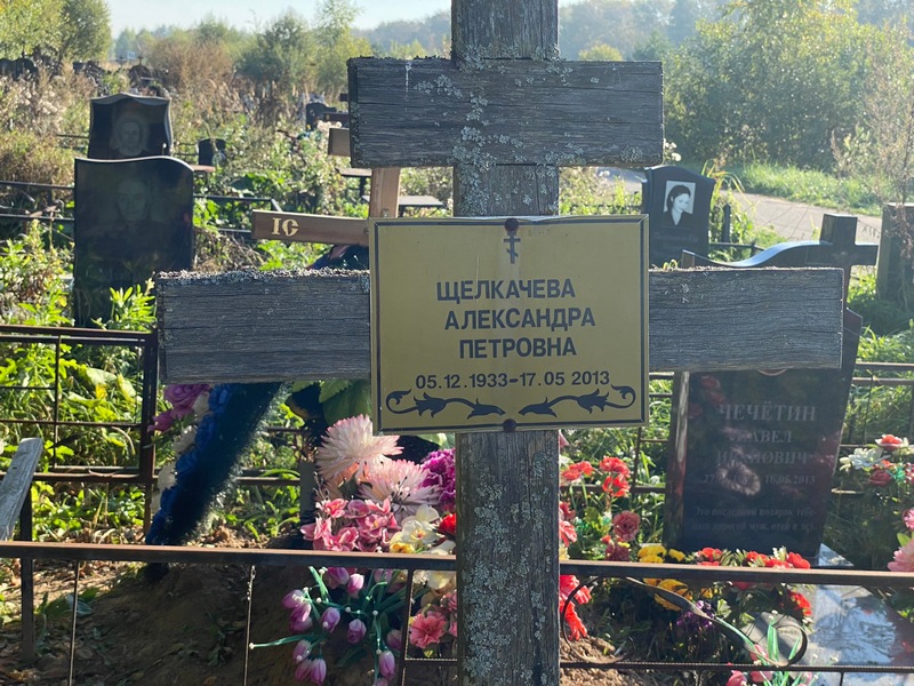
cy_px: 343
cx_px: 457
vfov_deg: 28.0
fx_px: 1373
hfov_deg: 36.8
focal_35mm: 52
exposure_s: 1/648
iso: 20
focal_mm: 6
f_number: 2
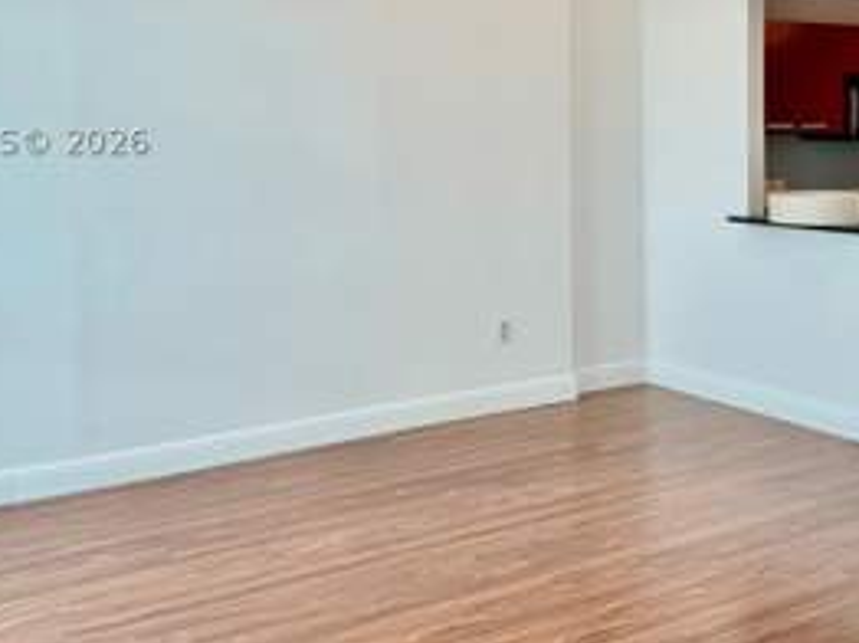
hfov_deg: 43.0
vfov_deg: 32.1
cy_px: 141
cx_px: 449
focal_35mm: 44
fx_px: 1091
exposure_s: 1/138
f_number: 1.78
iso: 50
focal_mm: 6.76
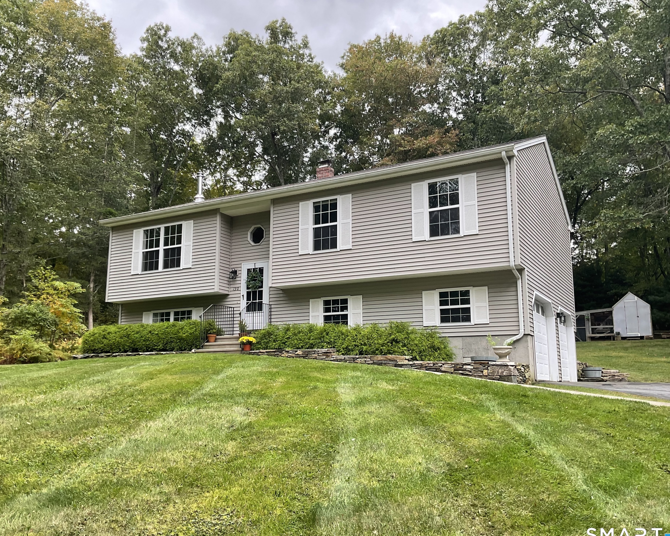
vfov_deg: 47.1
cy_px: 272
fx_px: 615
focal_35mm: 31
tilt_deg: +9.6
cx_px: 329
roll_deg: -0.5
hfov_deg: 57.2
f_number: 1.8
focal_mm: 3
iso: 16
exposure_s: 1/130
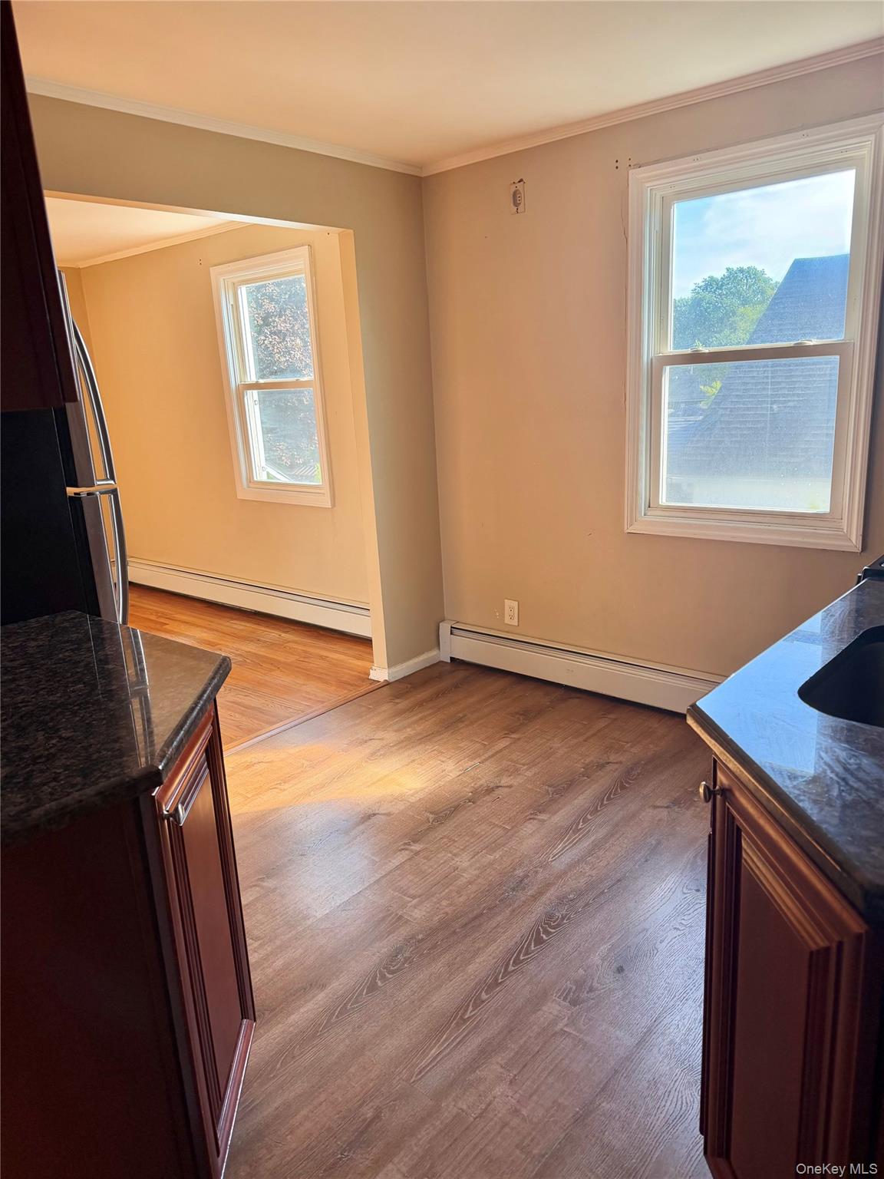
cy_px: 590
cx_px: 442
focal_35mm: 24
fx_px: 817
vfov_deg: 71.6
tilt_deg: -14.8
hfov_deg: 56.8
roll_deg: +3.7
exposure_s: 1/184
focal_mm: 6.76
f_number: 1.78
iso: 125
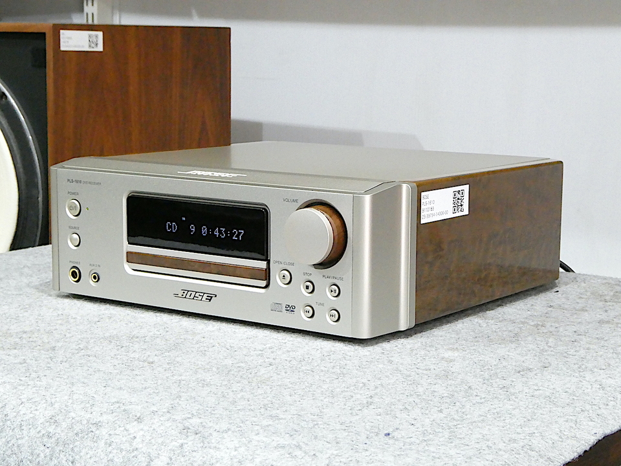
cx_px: 310
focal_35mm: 70
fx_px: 1256
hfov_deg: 27.8
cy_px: 233
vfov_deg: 21.0
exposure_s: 1/30
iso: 1600
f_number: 6.3
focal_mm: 12.5
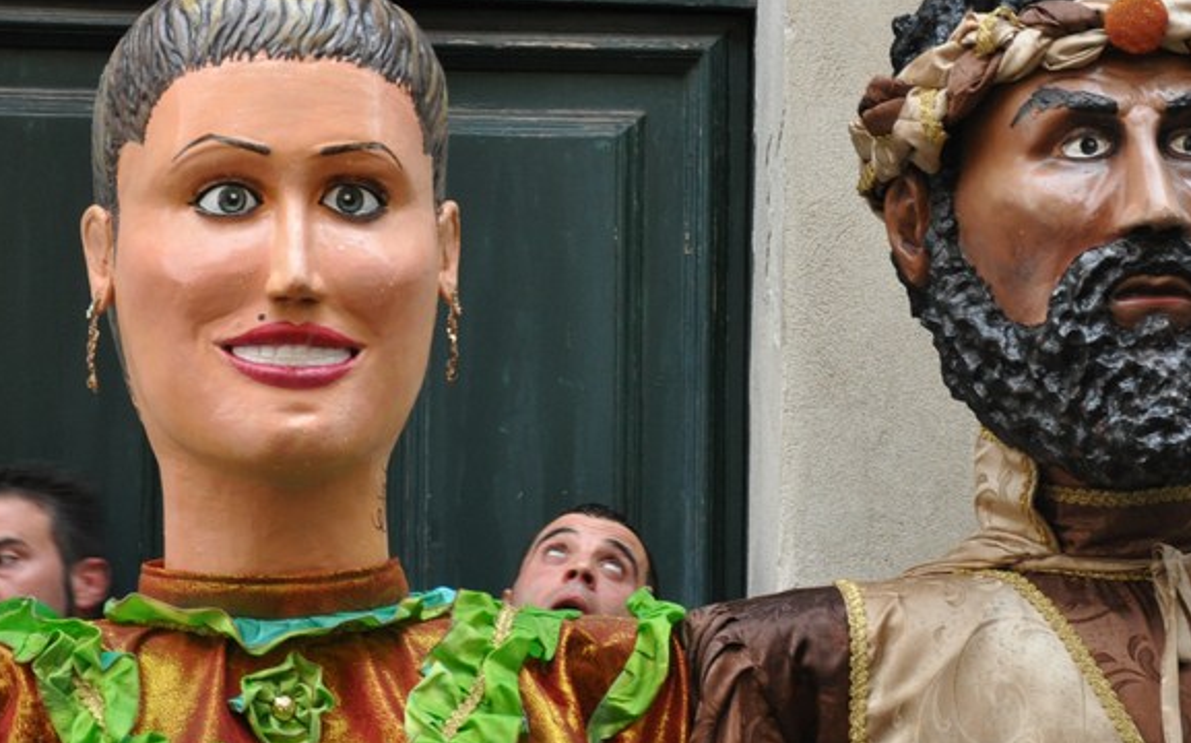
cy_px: 363
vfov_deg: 9.3
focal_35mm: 141
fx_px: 4574
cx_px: 749
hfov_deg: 14.8
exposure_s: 1/15
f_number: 5
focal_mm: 52
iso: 800
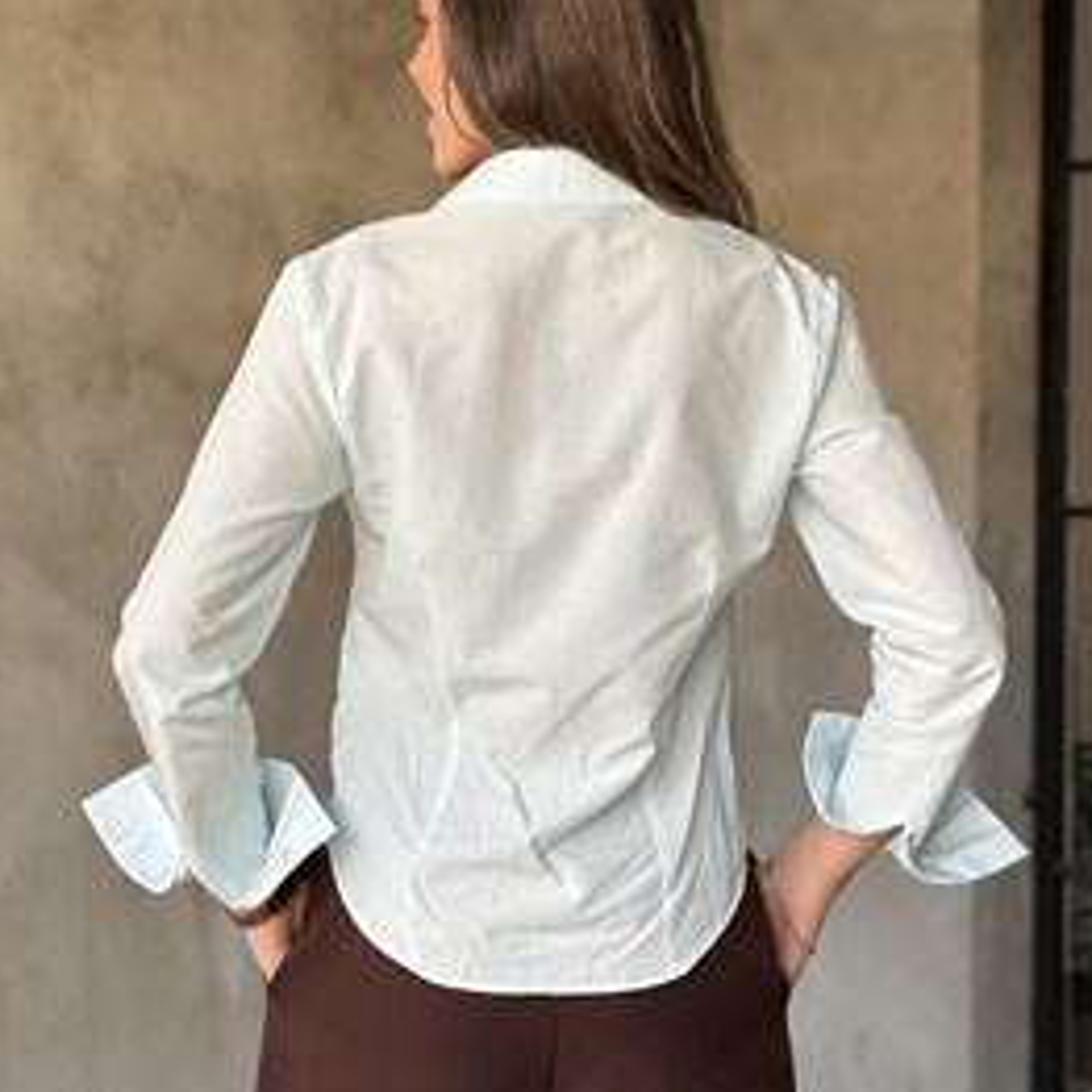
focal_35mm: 69
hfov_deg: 25.0
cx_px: 559
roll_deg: -0.7
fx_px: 2463
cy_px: 475
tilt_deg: -1.0
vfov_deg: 25.0
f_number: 1.78
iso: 100
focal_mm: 6.76
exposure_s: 1/74
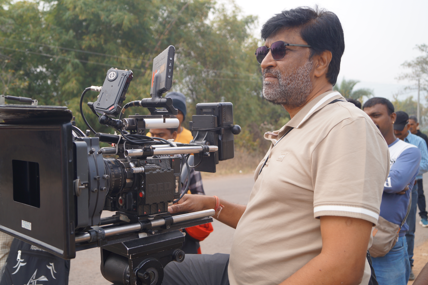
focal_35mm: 36
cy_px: 142
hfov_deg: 53.2
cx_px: 214
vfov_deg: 36.8
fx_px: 428
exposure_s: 1/200
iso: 100
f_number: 4
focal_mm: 24
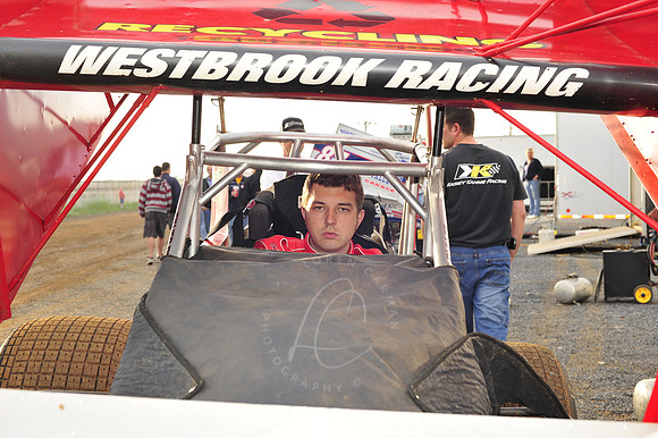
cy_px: 219
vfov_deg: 27.0
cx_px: 329
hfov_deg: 39.6
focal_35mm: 50
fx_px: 913
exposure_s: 1/250
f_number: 8
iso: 500
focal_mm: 50
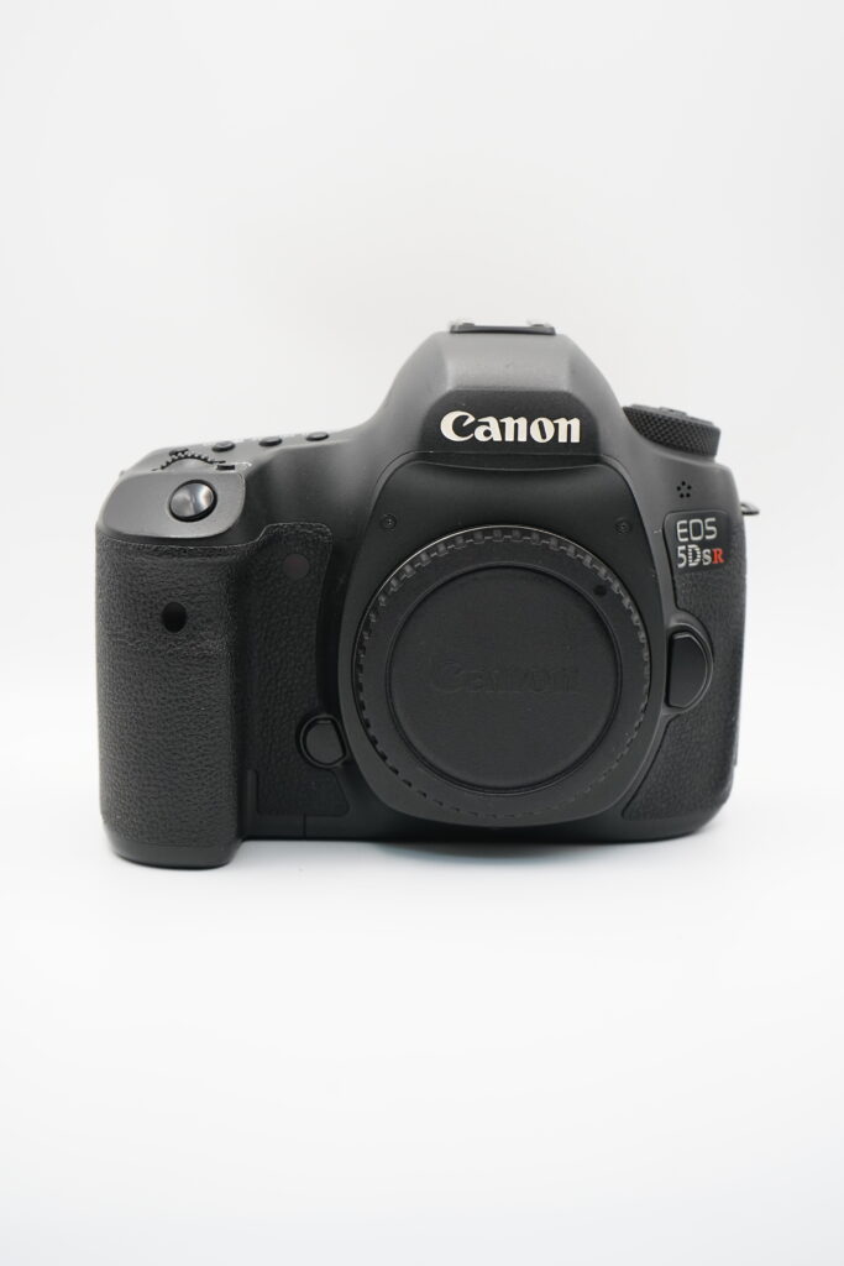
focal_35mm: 49
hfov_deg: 27.5
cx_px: 422
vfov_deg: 40.3
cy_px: 633
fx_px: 1722
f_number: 6.3
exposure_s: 1/200
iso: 2000
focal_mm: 49
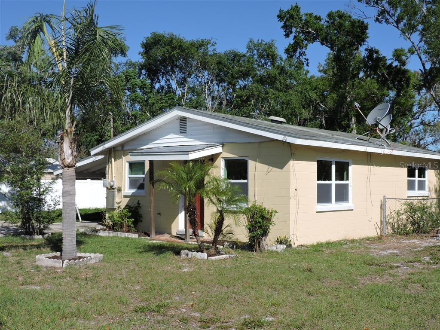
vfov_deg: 33.6
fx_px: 547
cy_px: 165
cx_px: 220
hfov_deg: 43.9
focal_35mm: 43
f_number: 3.4
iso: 100
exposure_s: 1/1250
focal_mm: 7.7
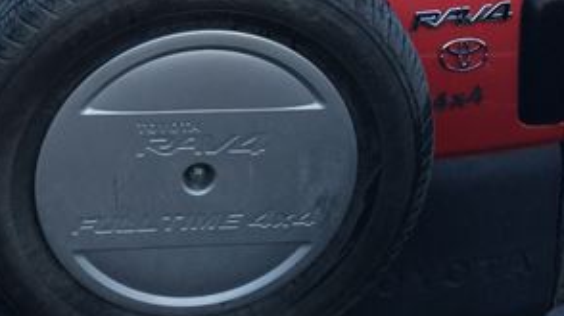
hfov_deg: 24.5
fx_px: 1285
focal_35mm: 86
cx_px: 142
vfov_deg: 13.1
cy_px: -195
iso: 32
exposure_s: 1/40
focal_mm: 4.15
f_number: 2.2
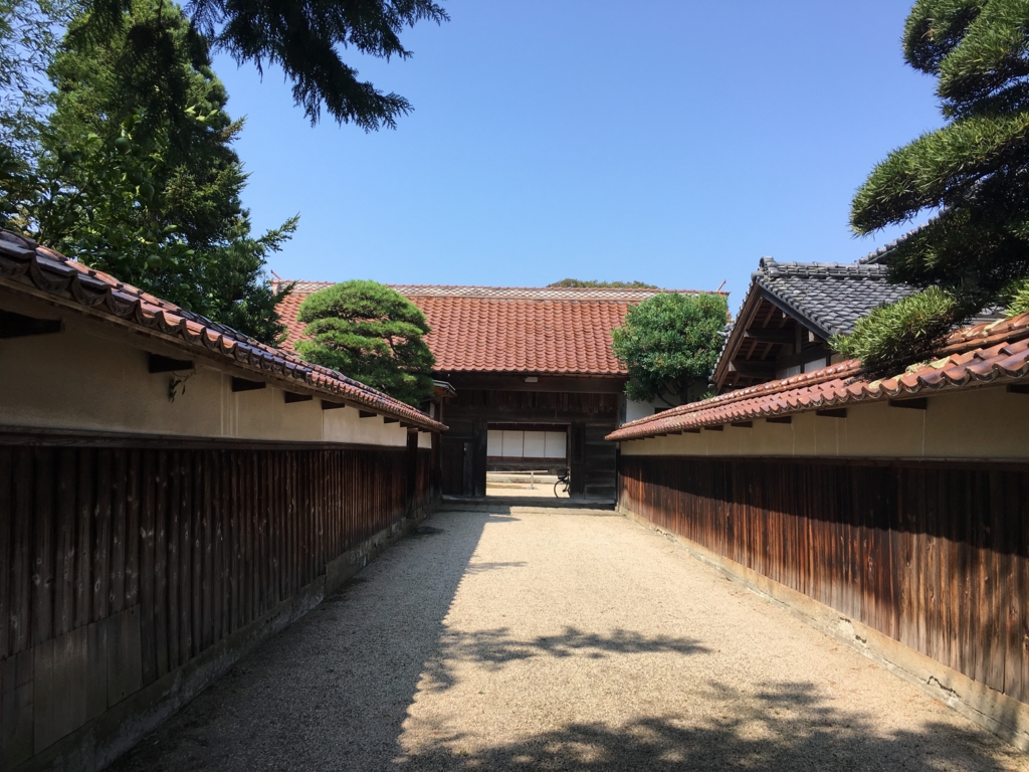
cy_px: 386
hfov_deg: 61.7
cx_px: 514
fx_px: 862
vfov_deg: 48.2
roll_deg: -2.4
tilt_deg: +5.0
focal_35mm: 29
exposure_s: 1/845
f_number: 2.2
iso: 25
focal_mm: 4.15
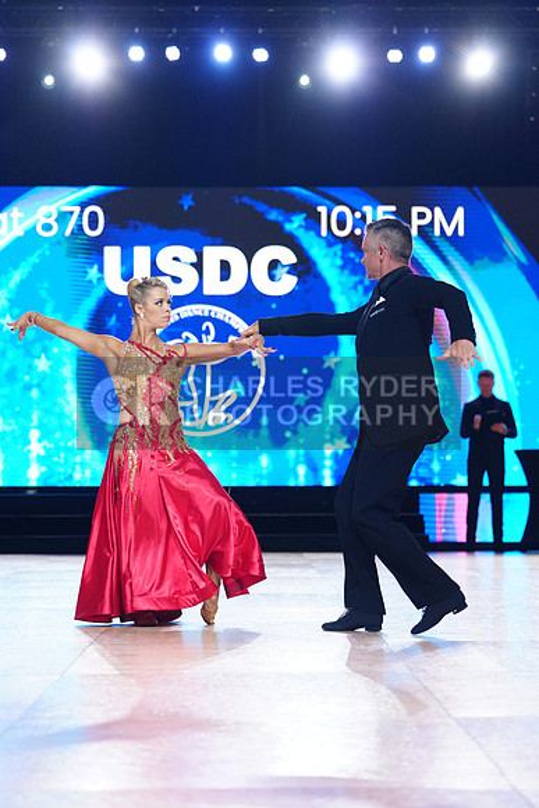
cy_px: 404
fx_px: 1751
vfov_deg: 26.0
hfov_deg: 17.5
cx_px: 270
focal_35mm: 78
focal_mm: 78
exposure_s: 1/500
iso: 2000
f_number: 2.8
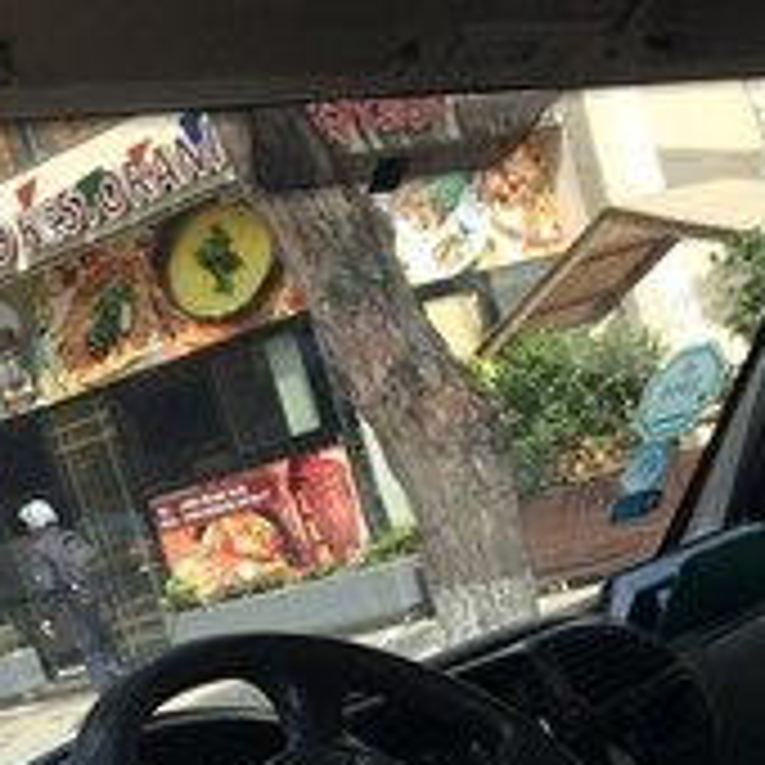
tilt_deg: -14.0
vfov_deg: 21.5
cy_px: 900
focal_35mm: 75
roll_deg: +17.7
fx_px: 1875
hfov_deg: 23.0
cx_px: 423
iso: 32
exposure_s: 1/820
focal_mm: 4.15
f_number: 2.2
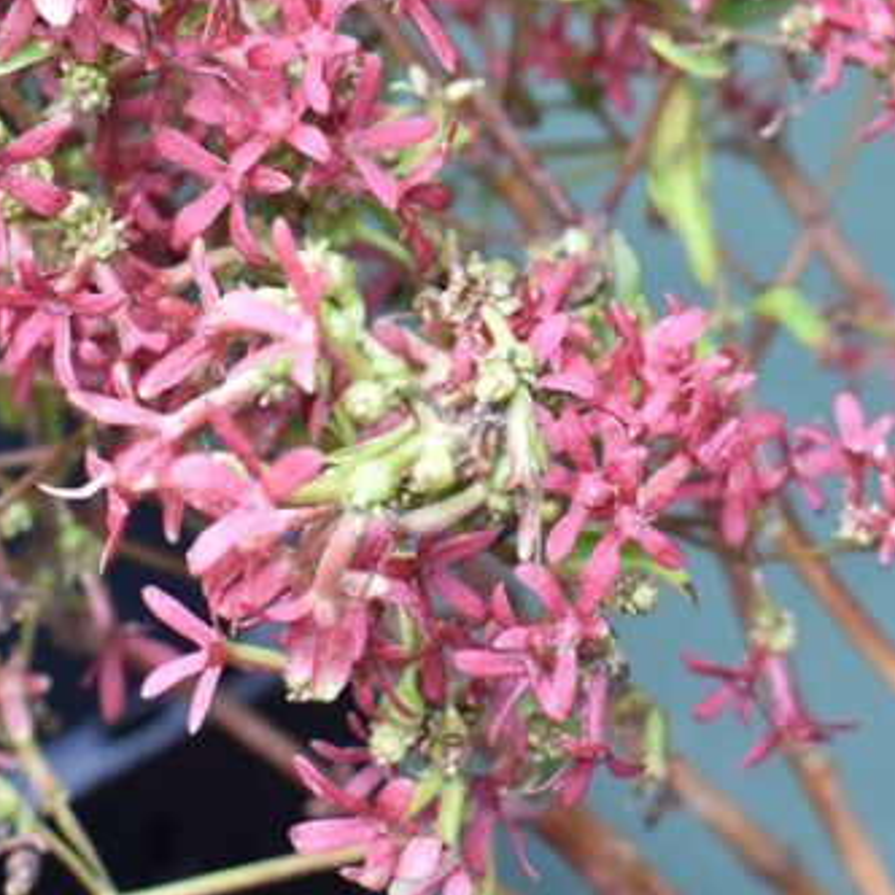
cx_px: 371
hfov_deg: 13.3
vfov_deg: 13.1
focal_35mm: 131
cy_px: -94
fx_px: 3832
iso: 2500
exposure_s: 1/200
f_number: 5.6
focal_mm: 50
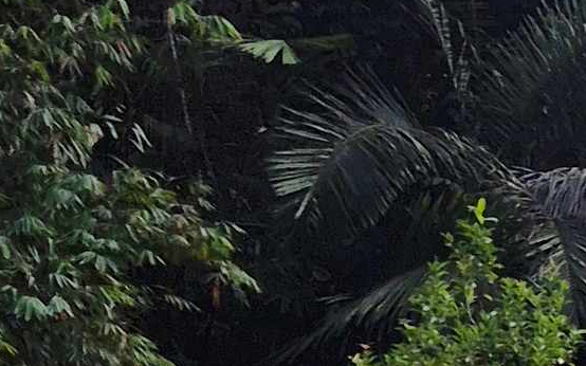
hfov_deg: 10.0
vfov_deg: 7.4
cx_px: 1517
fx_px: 2810
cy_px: 446
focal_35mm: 176
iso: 25
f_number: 1.8
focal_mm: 5.4
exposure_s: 1/5584
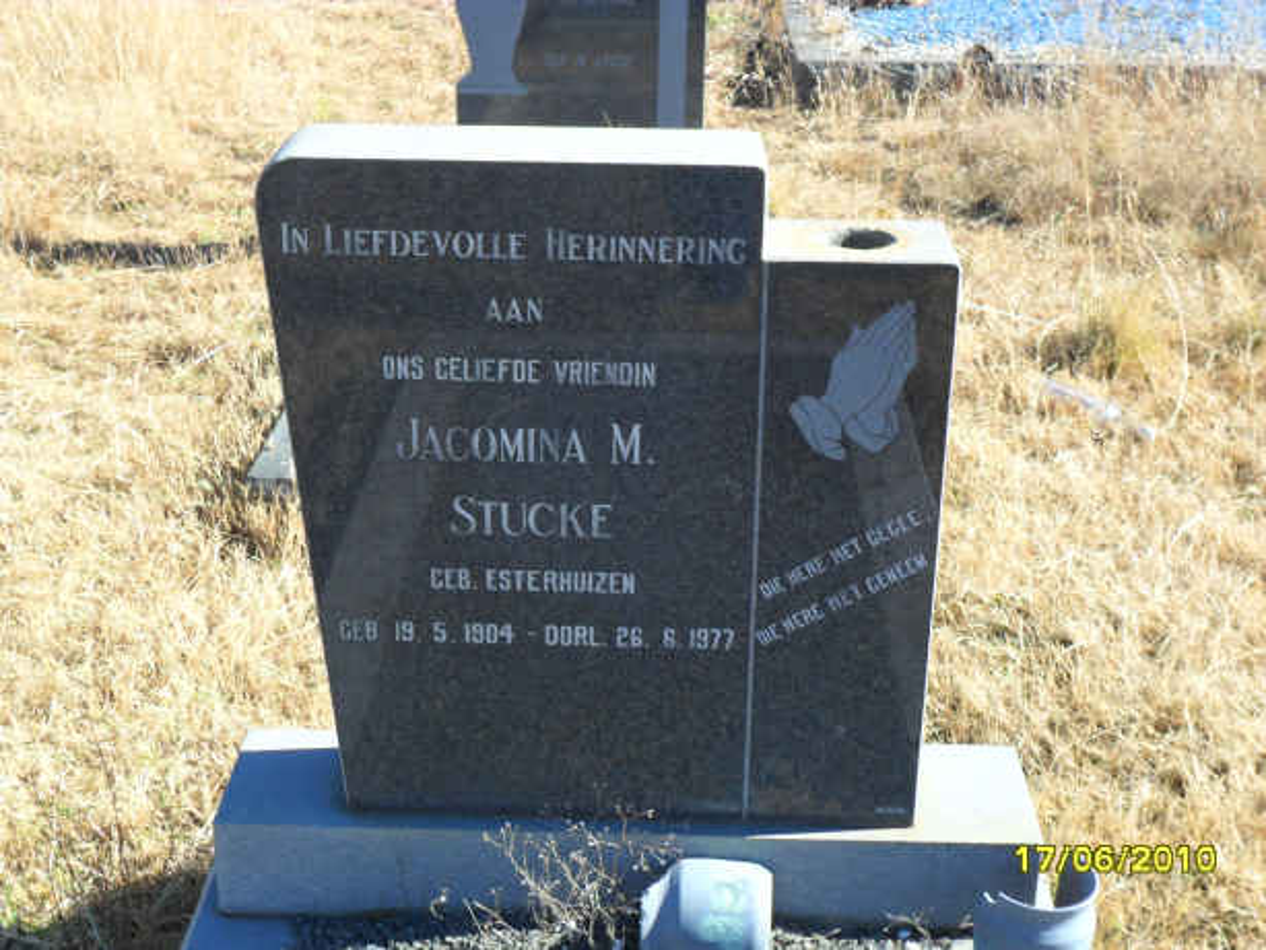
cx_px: 633
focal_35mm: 52
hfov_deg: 36.8
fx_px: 1903
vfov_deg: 28.1
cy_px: 475
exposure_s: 1/125
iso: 100
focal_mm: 9.3
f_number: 5
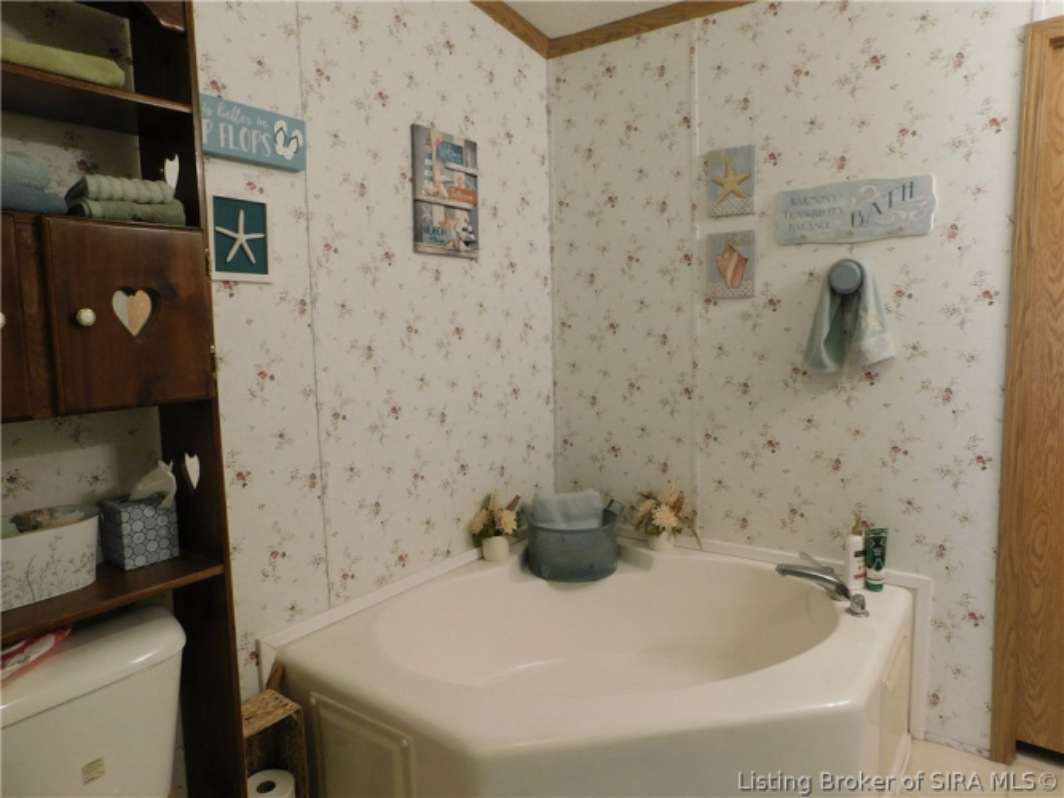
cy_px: 399
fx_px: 707
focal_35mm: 23
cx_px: 532
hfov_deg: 73.9
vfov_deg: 58.9
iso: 200
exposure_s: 1/30
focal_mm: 4
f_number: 3
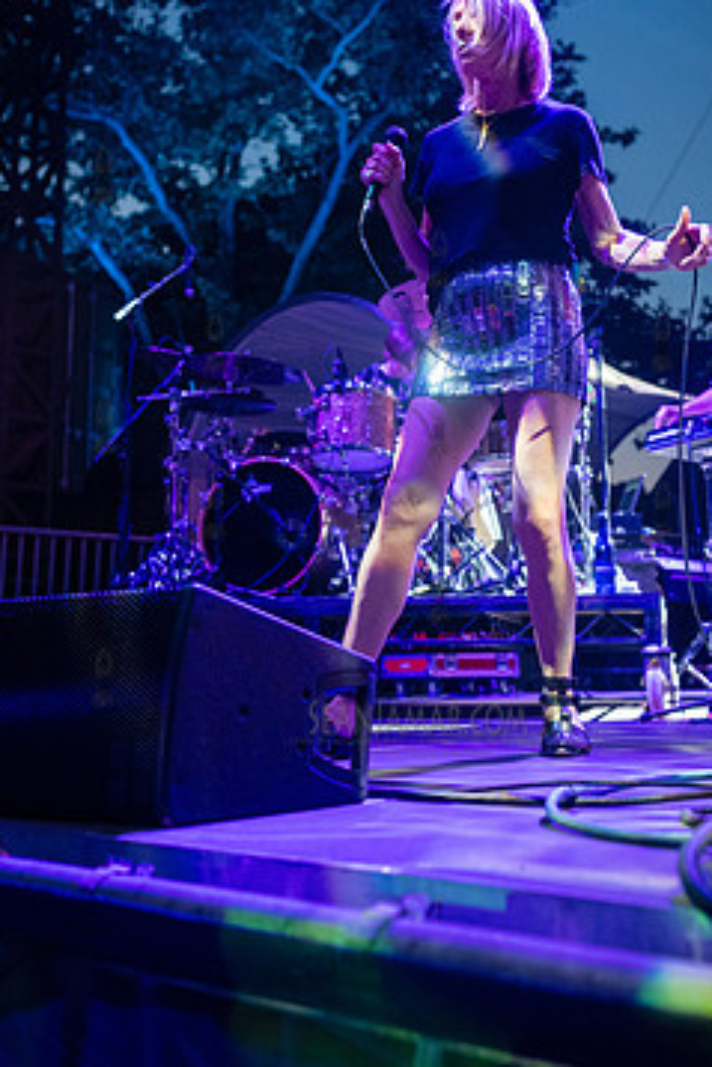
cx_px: 438
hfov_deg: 30.4
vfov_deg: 44.3
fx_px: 1304
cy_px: 426
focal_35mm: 44
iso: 6400
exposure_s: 1/400
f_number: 3.2
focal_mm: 35
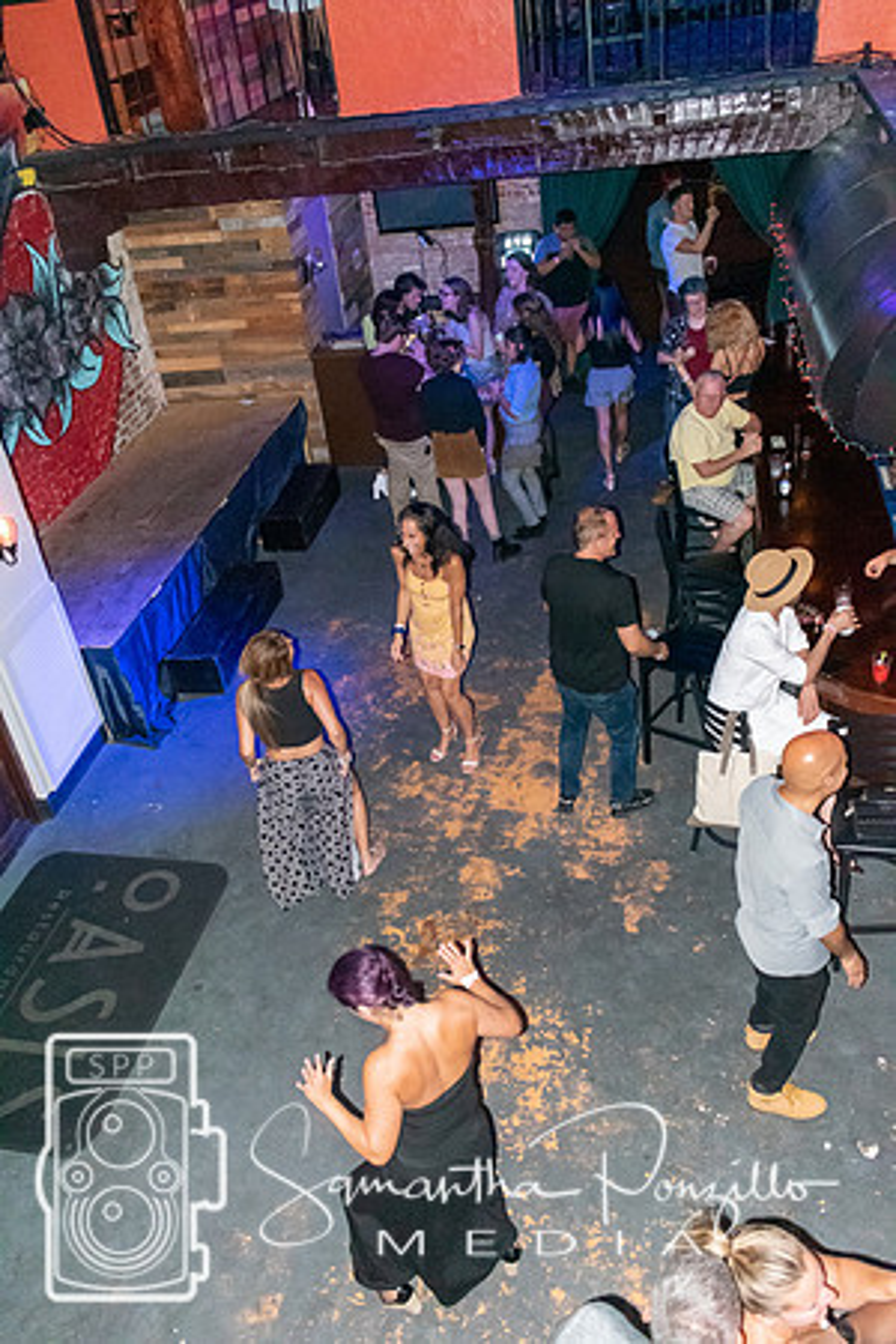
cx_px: 448
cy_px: 672
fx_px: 1120
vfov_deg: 61.9
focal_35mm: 30
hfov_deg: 43.6
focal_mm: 20
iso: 6400
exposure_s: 1/60
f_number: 3.8
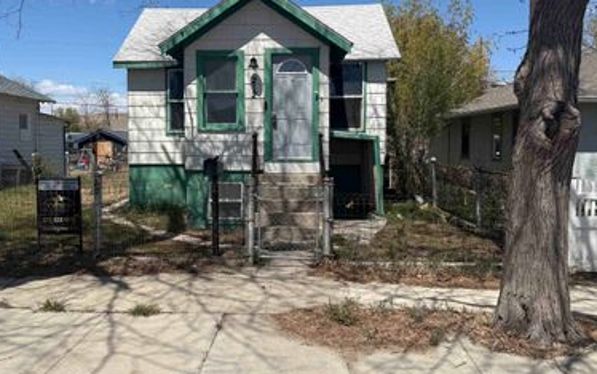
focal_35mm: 34
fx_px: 553
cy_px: 157
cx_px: 252
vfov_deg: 37.2
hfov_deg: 56.4
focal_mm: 6.76
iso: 80
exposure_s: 1/5714
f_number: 1.78
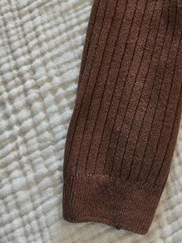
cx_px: 225
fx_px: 457
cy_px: -82
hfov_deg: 20.8
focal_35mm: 65
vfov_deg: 25.3
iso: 500
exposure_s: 1/100
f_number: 1.8
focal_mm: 5.4
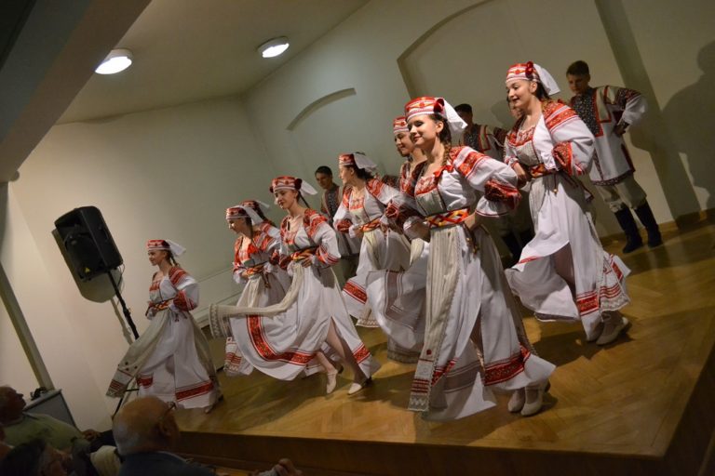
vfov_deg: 47.9
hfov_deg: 67.4
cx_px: 358
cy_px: 238
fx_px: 536
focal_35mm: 27
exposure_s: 1/500
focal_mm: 18
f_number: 5
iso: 3200
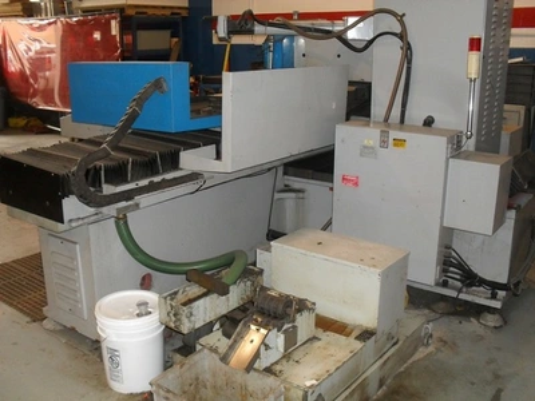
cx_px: 268
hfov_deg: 52.6
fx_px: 541
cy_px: 200
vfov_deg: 40.7
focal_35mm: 35
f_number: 3.2
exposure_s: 1/45
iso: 200
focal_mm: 6.3
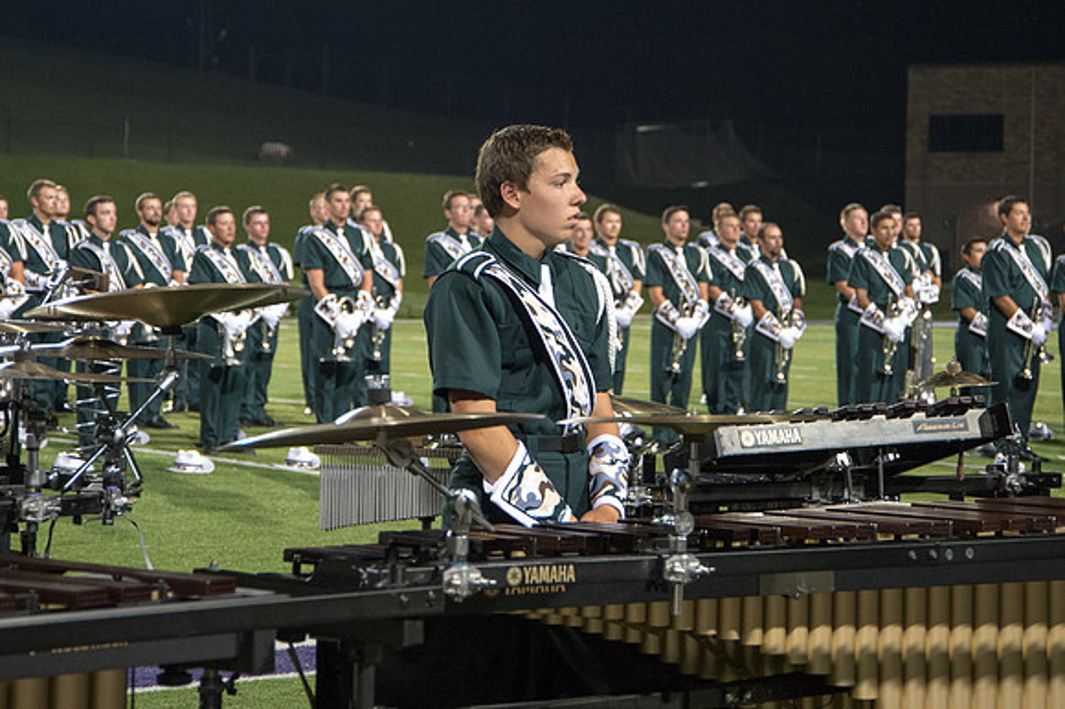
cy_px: 309
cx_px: 568
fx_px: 3161
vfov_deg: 12.8
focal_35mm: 107
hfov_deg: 19.1
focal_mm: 75
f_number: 5.3
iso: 5000
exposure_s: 1/160
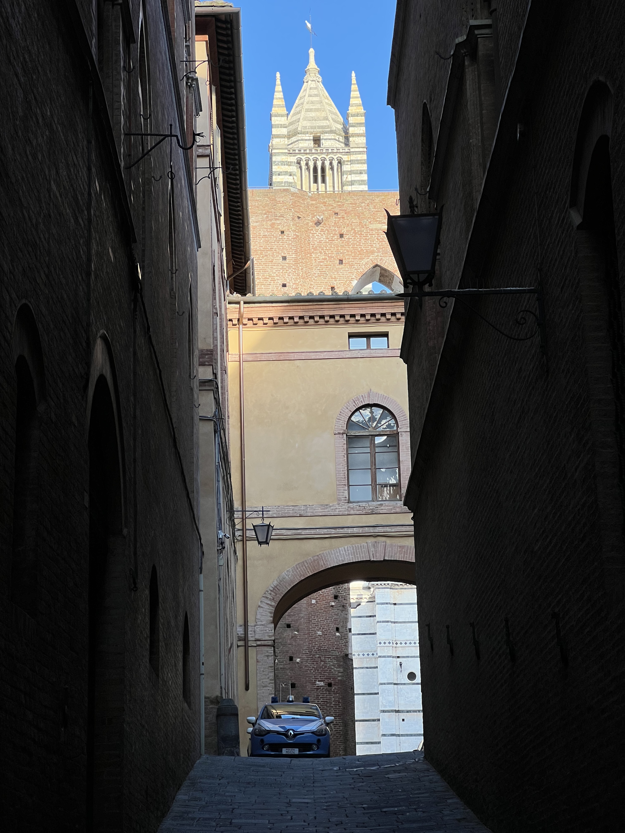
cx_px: 312
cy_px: 416
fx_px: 1854
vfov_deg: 25.3
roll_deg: +1.3
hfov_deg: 19.1
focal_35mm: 77
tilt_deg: +15.6
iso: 32
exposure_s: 1/237
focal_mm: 9
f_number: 2.8
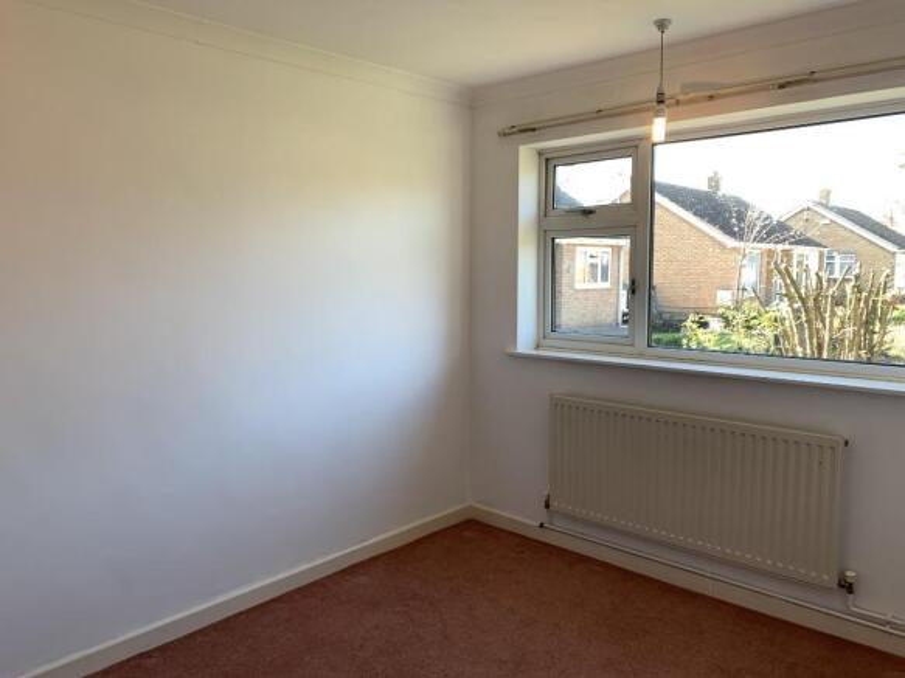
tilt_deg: -6.2
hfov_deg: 67.3
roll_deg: -2.9
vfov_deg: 53.0
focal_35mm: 26
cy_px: 339
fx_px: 680
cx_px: 452
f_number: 1.8
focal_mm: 4.25
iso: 25
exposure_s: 1/101
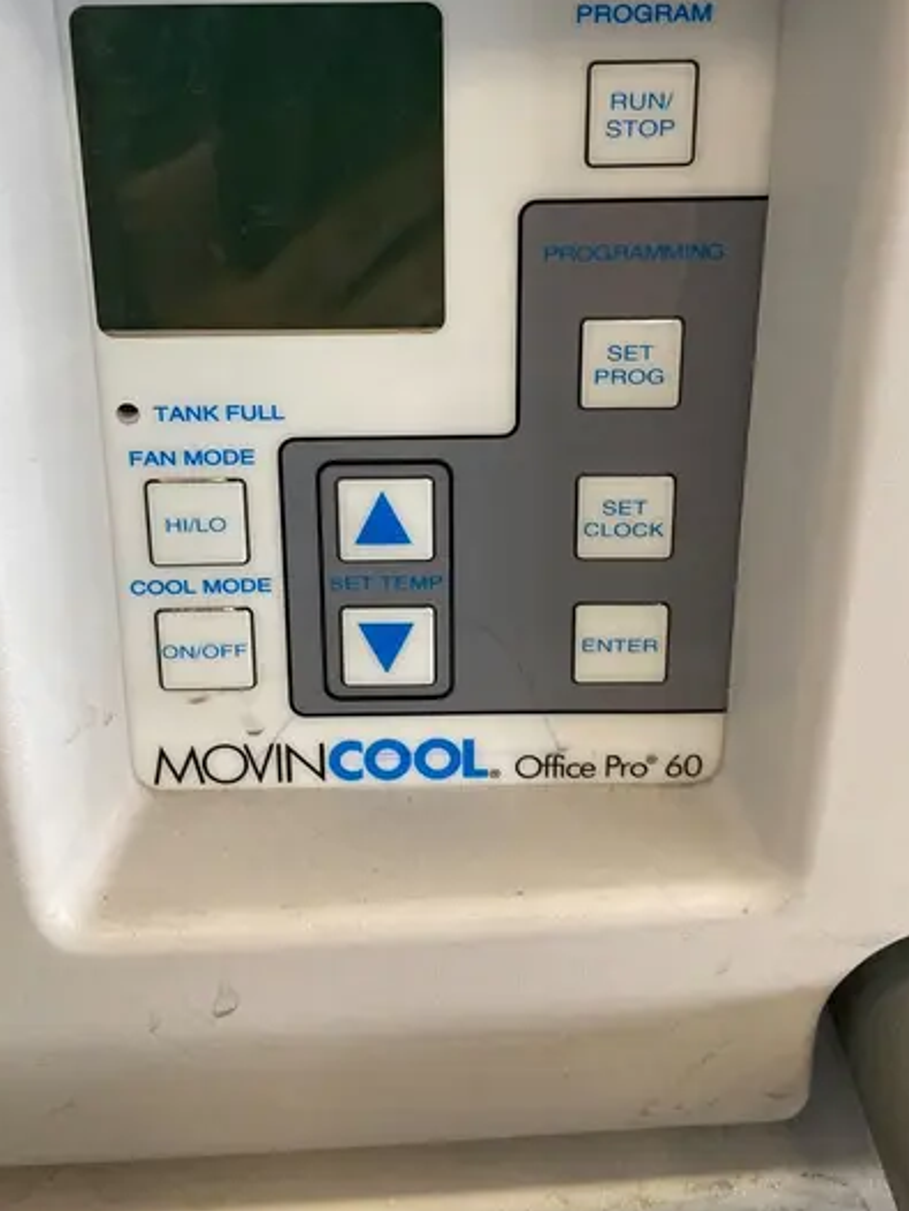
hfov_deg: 36.8
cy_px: 393
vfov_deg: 47.0
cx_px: 421
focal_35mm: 39
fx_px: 1364
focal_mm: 3.99
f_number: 1.8
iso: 160
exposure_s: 1/60
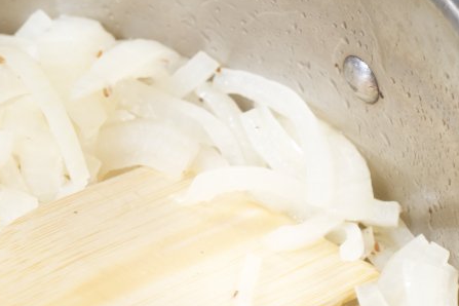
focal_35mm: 188
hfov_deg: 10.7
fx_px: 2397
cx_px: -107
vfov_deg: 7.3
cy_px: 217
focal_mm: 70
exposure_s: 1/80
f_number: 6.3
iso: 100
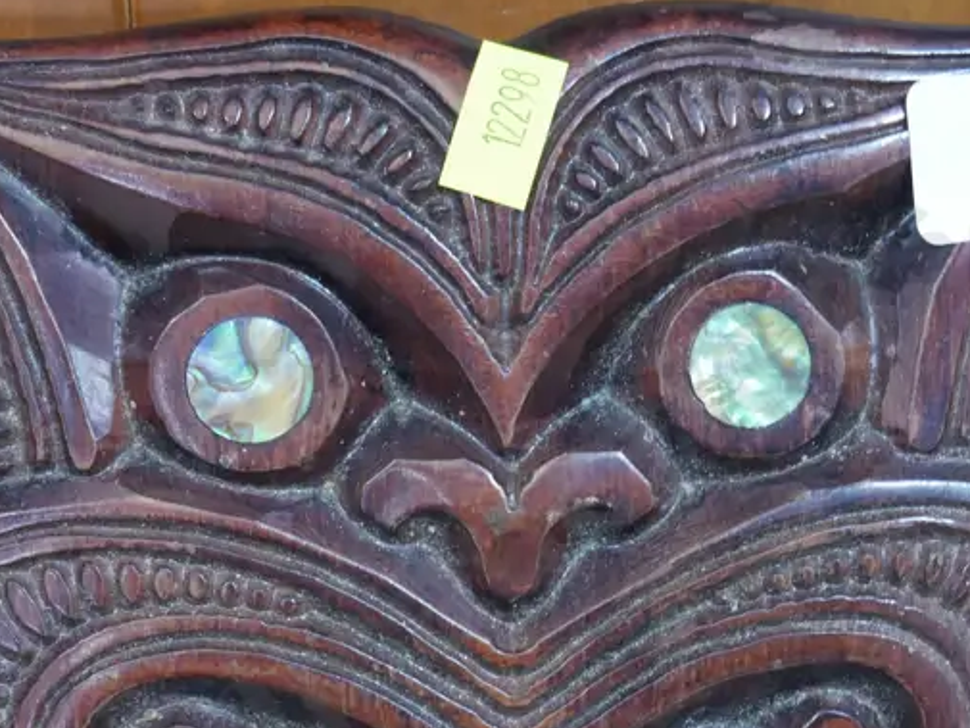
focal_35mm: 73
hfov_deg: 26.7
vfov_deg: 20.0
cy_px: 537
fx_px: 2046
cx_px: 528
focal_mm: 18
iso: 1250
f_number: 4
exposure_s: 1/60
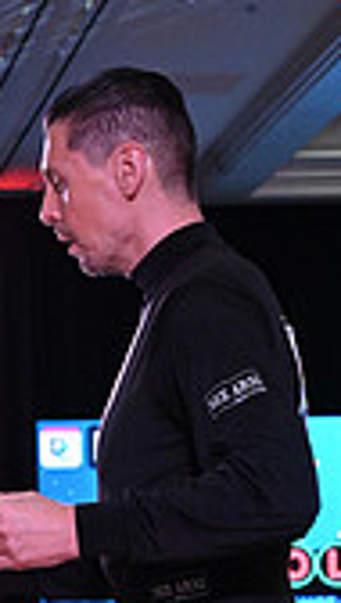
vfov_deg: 10.3
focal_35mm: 206
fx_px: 3298
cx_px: -59
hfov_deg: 5.9
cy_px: 754
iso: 5000
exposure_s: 1/320
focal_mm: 57
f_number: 8
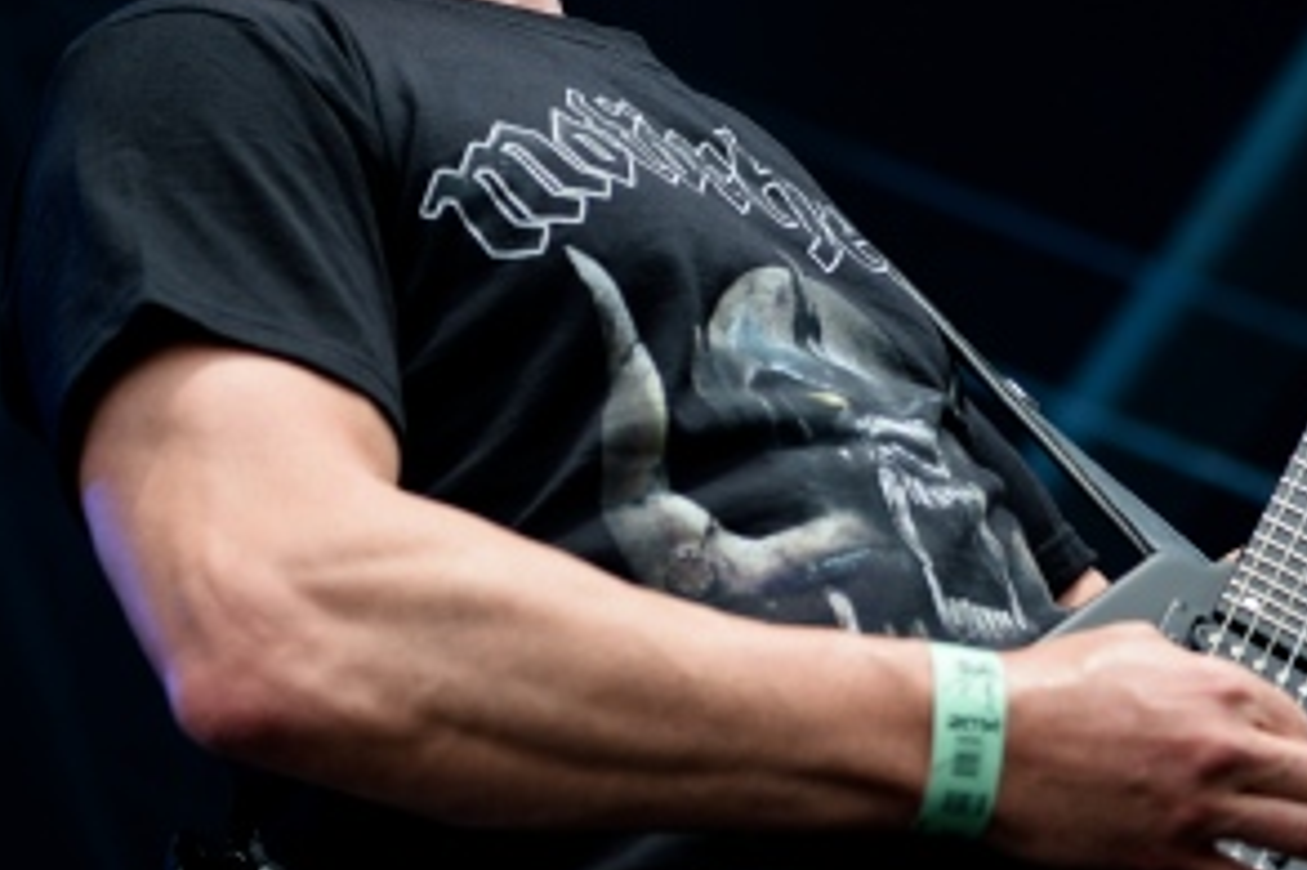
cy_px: 355
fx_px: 6241
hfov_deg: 11.9
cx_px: 798
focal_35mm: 172
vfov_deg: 8.0
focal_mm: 70
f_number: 2.8
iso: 200
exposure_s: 1/2000
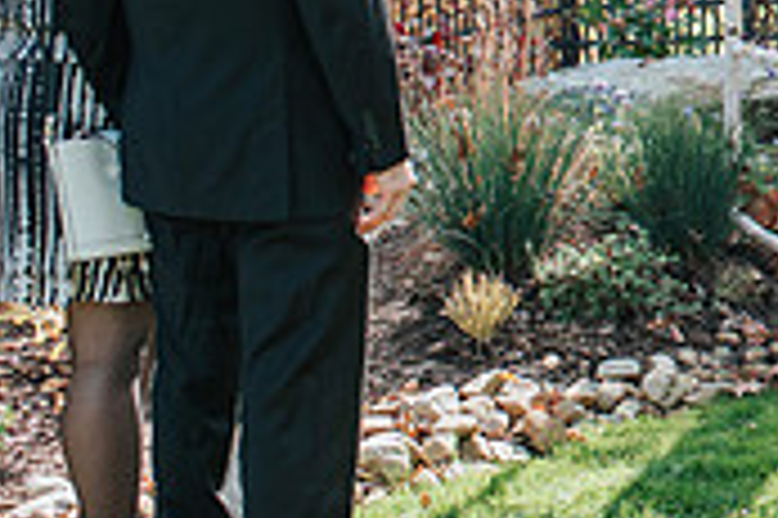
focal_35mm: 126
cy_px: -110
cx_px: 1124
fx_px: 2720
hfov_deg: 15.2
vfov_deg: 10.7
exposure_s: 1/1250
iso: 500
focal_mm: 35
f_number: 3.5
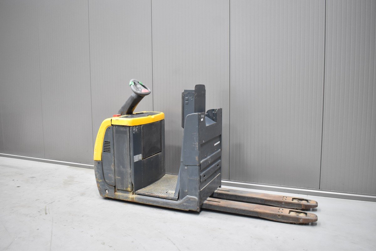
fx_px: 313
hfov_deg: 61.9
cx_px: 188
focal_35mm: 30
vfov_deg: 43.6
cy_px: 126
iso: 1600
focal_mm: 20
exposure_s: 1/50
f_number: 4
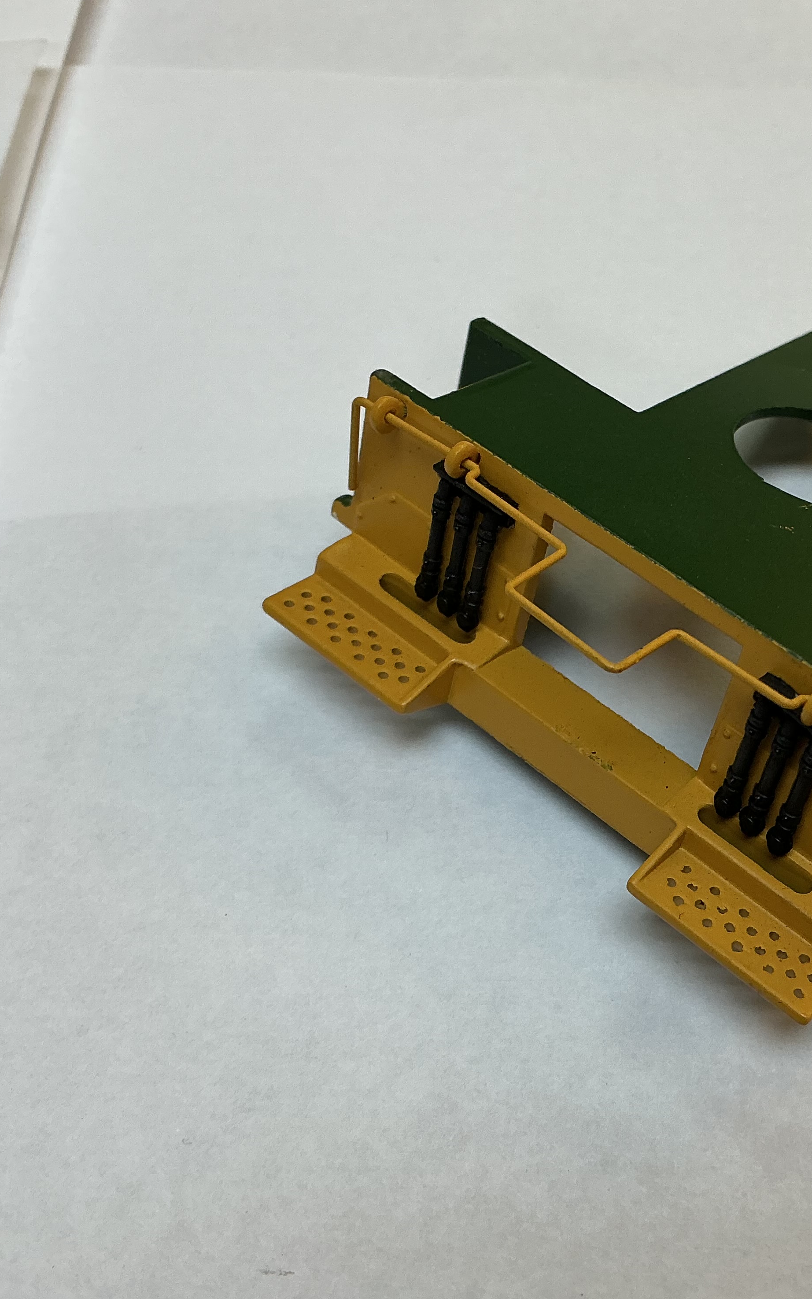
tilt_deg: -59.2
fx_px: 1487
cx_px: 628
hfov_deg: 29.9
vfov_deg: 47.2
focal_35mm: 42
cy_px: 656
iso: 32
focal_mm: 3
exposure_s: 1/120
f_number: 1.8
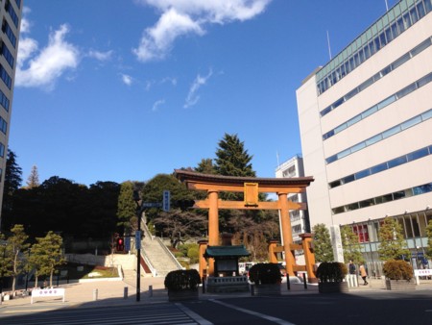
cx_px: 216
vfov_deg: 43.0
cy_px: 162
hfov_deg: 55.3
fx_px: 412
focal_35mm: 33
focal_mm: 4.13
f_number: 2.4
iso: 50
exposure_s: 1/1506
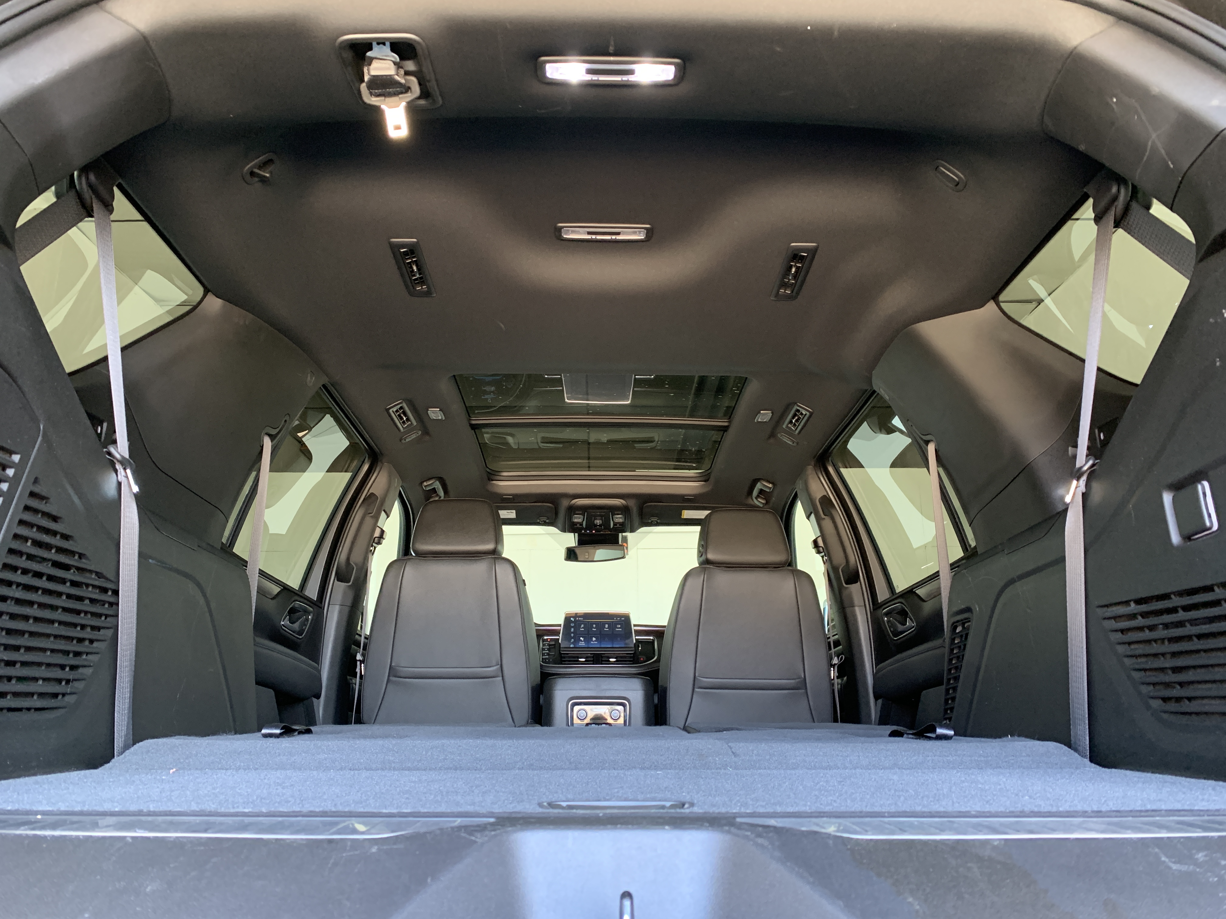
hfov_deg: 67.3
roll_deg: +1.2
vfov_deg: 53.1
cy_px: 460
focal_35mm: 26
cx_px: 613
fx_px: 921
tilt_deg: +16.7
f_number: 1.8
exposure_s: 1/40
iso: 250
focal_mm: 4.25
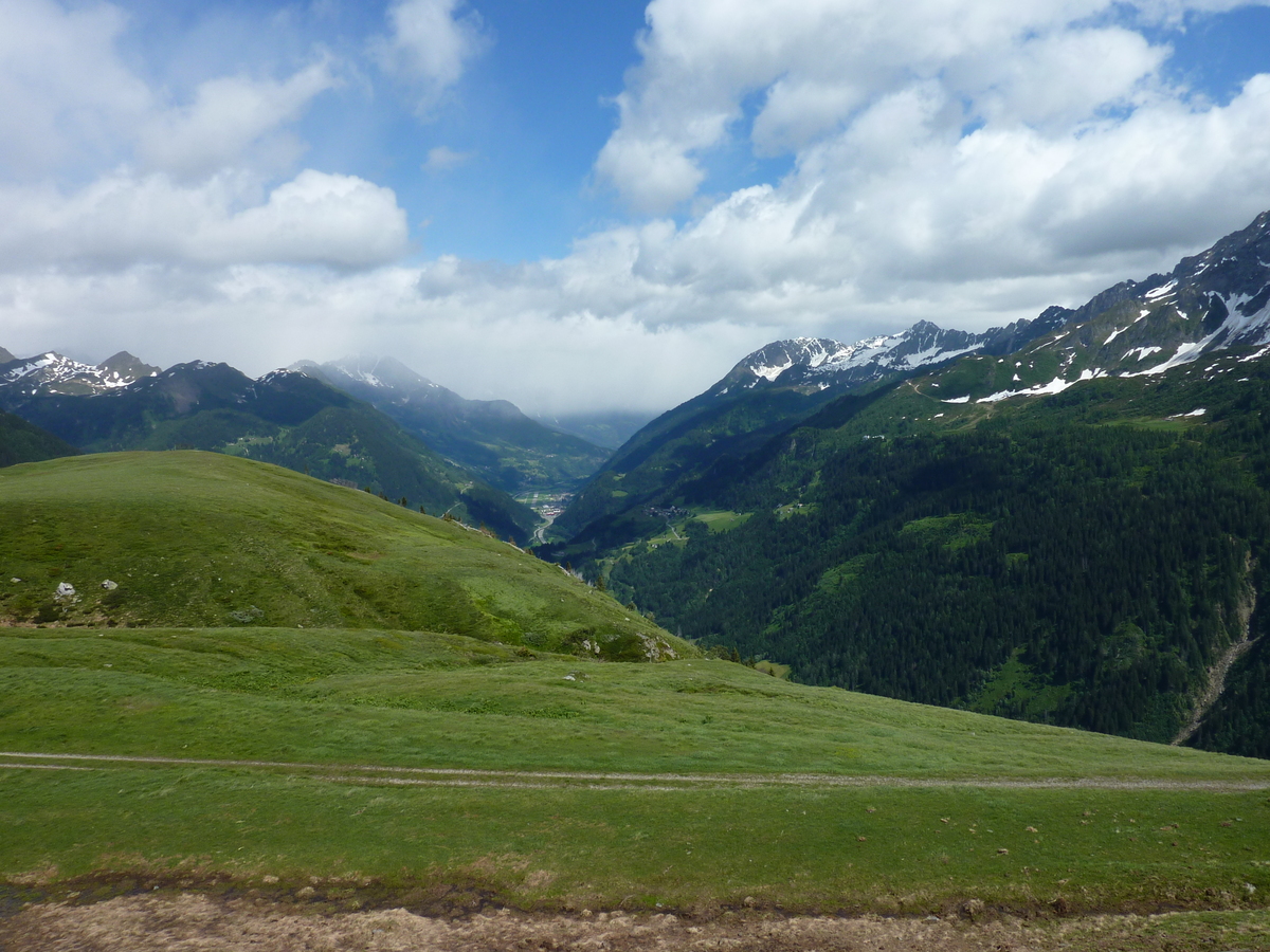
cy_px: 476
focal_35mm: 25
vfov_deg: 54.9
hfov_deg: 69.4
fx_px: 917
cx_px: 635
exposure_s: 1/500
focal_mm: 4.1
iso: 80
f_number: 5.6
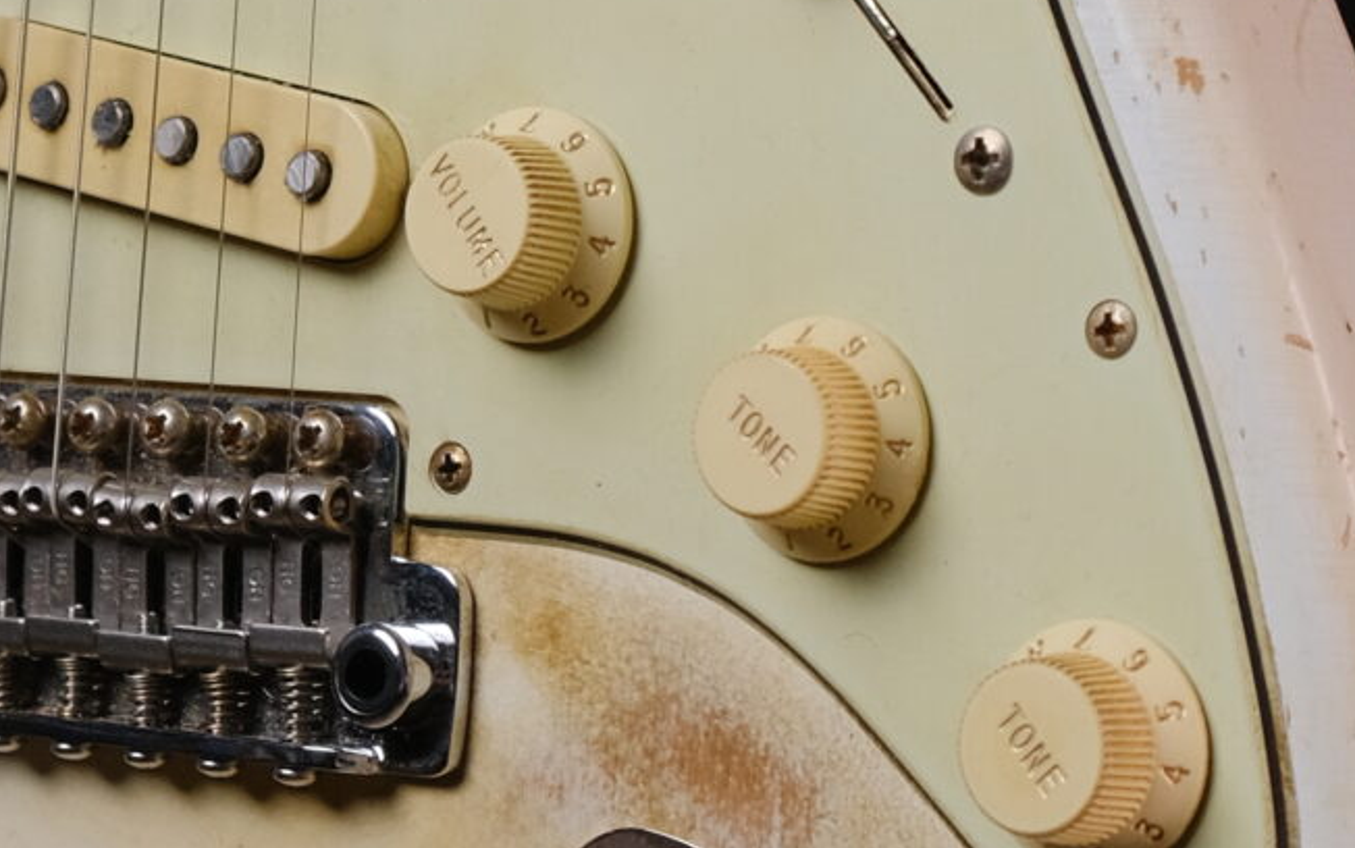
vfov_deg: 9.2
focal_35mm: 140
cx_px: 394
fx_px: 5172
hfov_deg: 14.9
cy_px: -380
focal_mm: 23.3
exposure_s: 1/180
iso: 800
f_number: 4.5
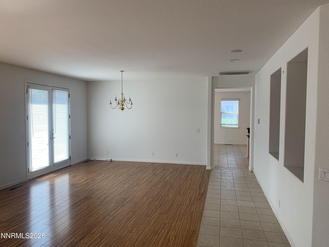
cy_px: 124
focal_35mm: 26
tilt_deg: -2.4
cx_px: 164
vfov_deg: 53.1
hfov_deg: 67.3
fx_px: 247
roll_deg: -0.7
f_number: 1.8
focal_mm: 4.25
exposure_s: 1/121
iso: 32
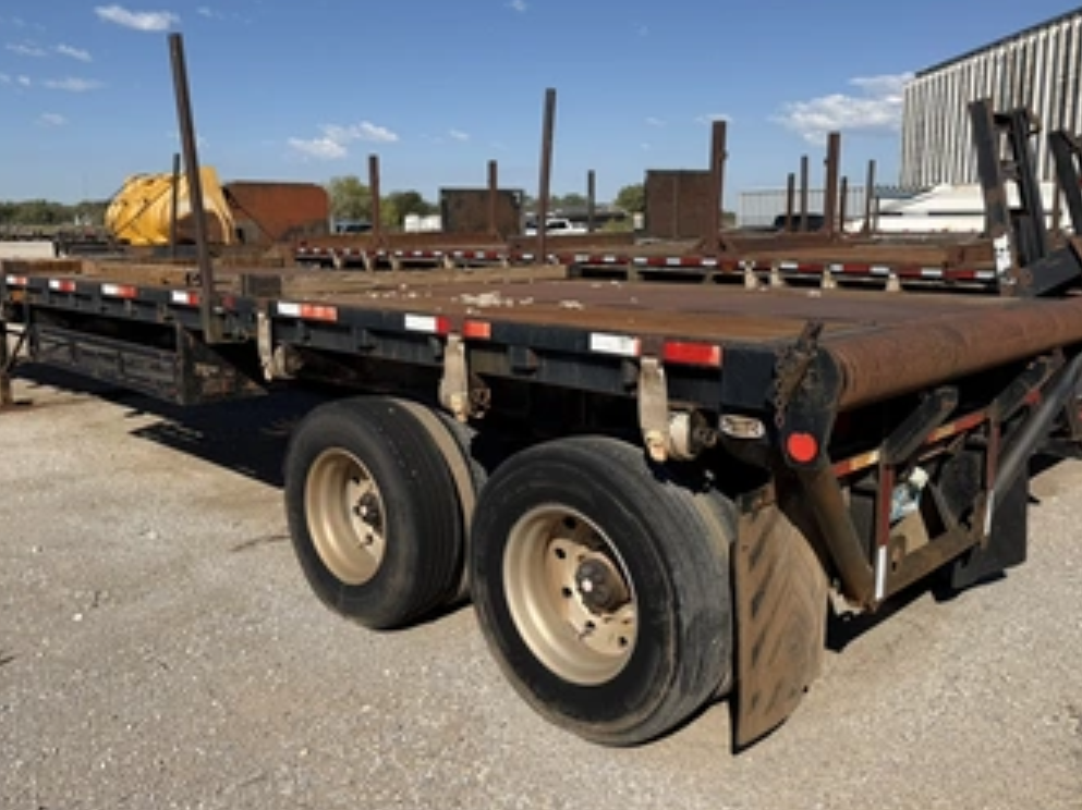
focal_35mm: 29
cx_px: 484
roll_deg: +0.7
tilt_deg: -10.9
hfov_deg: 61.5
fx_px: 906
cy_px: 369
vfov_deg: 48.1
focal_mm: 6.76
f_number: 1.78
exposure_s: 1/6173
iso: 80
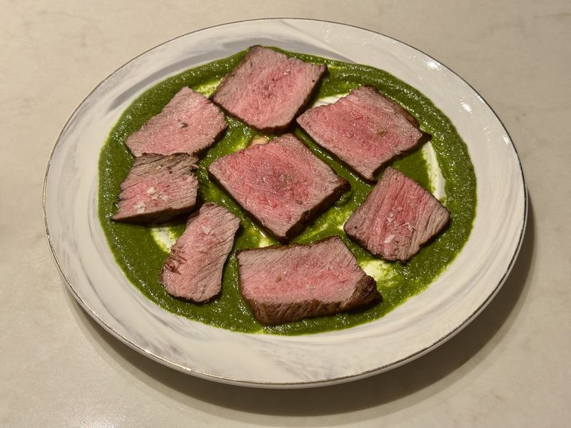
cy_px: 214
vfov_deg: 30.3
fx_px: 792
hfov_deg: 39.7
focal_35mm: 48
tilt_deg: -50.9
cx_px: 286
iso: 64
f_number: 1.78
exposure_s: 1/50
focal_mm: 6.76
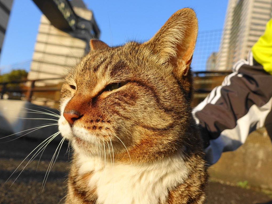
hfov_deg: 65.3
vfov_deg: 51.3
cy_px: 104
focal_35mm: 27
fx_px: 212
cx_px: 139
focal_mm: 8.8
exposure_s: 1/500
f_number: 4
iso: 125
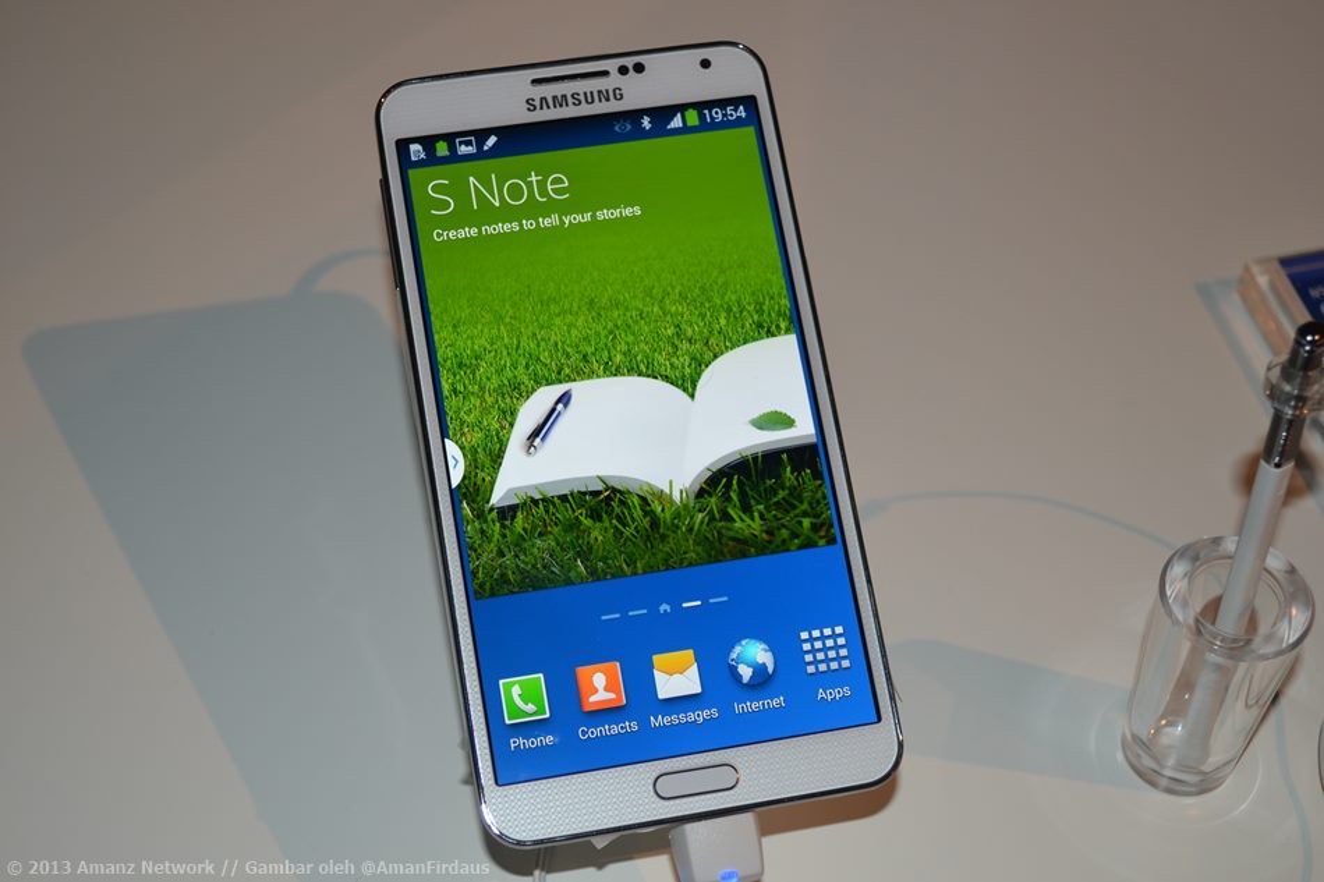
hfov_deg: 36.9
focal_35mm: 54
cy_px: 441
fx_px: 1986
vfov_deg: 25.1
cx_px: 662
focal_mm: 36
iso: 280
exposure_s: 1/60
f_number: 5
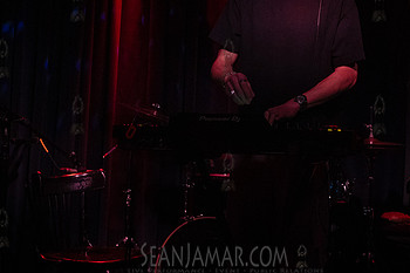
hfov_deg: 31.9
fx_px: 717
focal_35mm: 63
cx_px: 227
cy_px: 57
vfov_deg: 21.3
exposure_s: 1/400
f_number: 3.5
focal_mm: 38
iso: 12800
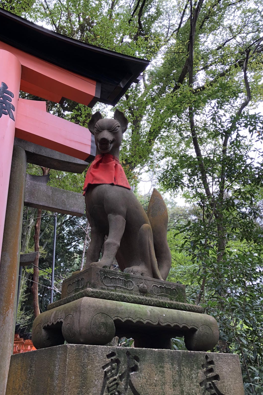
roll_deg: +0.6
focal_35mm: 31
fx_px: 340
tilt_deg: +28.3
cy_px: 200
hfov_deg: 42.3
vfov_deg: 60.3
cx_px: 121
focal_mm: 3.99
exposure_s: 1/120
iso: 50
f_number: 1.8
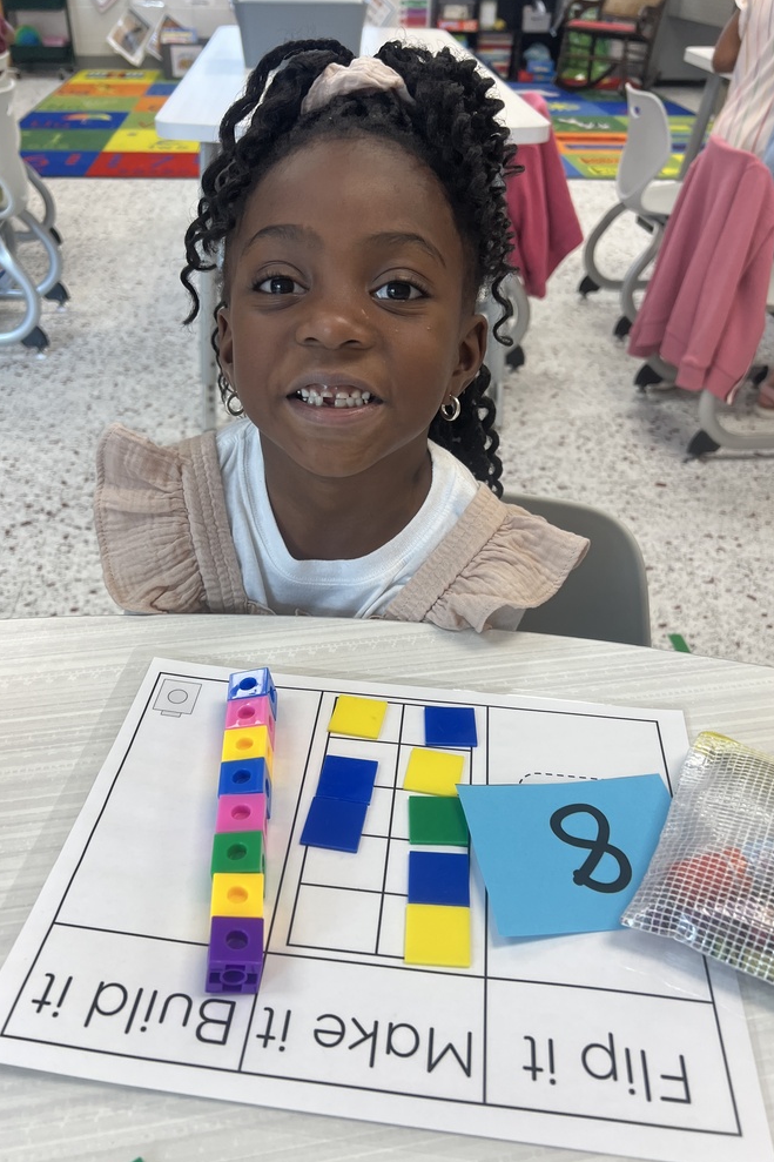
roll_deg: -1.5
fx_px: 903
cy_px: 596
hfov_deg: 46.4
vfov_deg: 65.5
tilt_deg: -35.8
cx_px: 381
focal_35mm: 28
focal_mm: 5.7
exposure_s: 1/120
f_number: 1.5
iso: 100
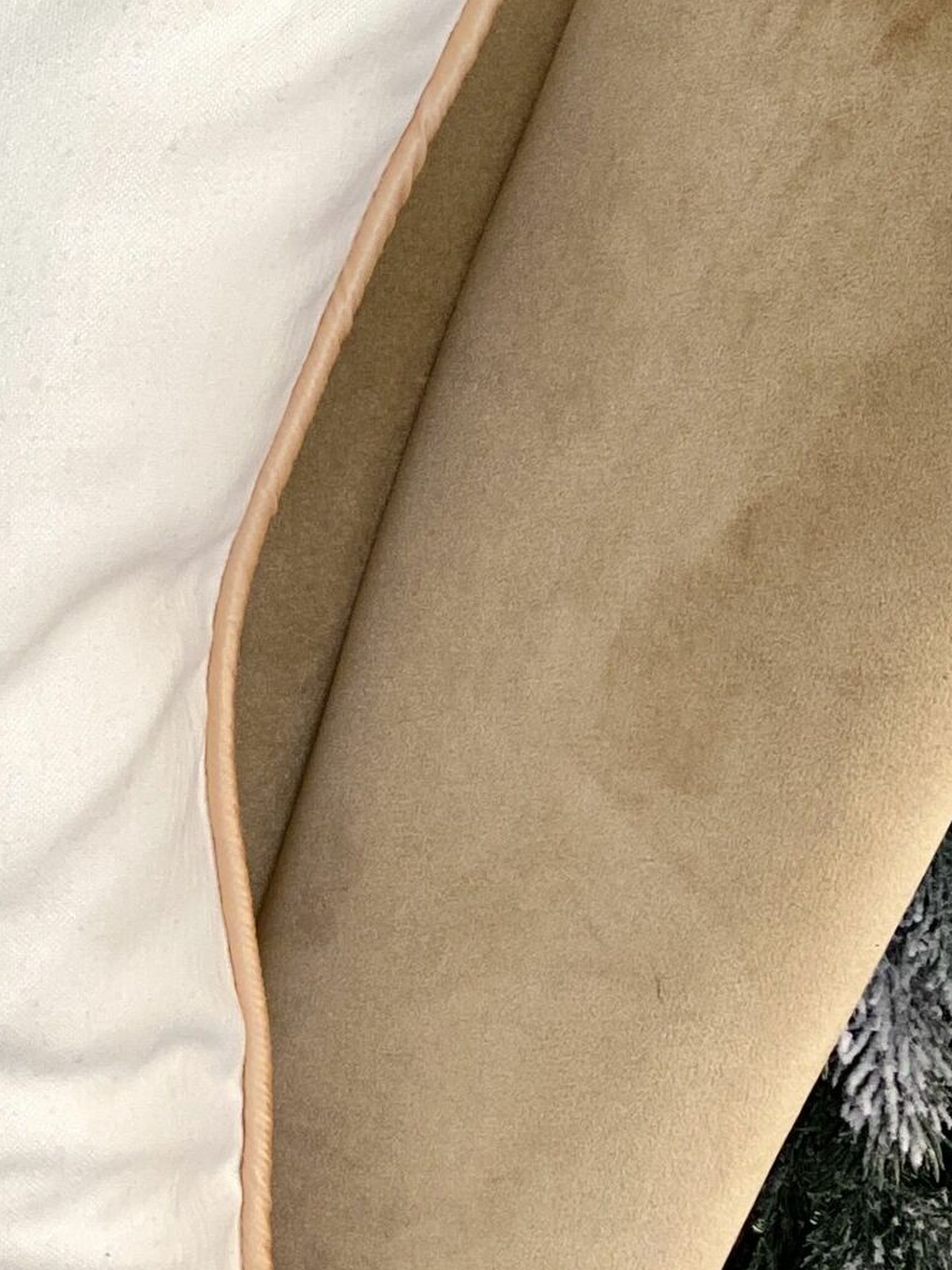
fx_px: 5942
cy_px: 606
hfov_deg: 8.9
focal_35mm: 162
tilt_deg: -31.1
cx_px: -508
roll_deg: -8.4
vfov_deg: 12.2
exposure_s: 1/122
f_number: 2
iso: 50
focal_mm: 6
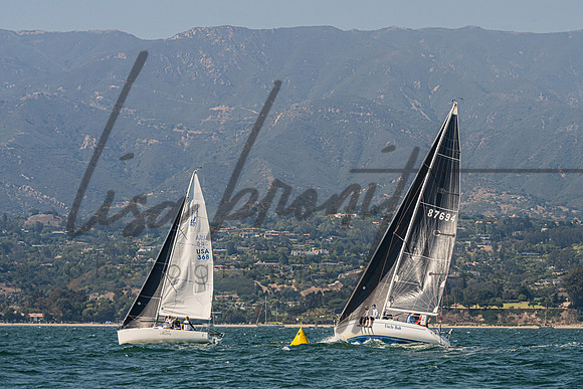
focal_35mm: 171
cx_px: 345
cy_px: 173
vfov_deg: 8.0
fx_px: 2767
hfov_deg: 12.0
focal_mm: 125
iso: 400
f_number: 8
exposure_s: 1/2000
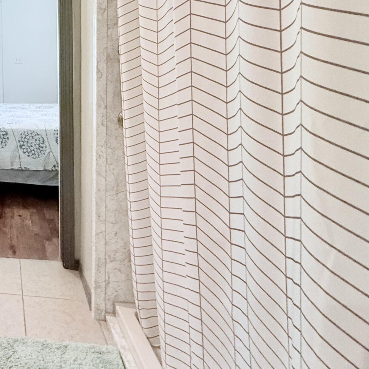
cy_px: 80
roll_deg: +1.0
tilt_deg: -2.4
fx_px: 362
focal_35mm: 30
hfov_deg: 40.6
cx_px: -58
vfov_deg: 51.1
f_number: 2.2
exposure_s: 1/60
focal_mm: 2.22
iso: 400
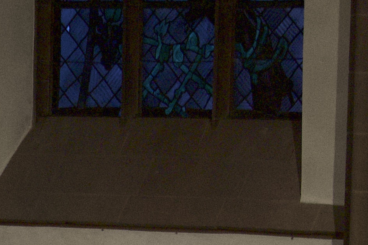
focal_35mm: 447
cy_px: 586
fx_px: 4566
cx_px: -509
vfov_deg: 3.0
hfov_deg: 4.5
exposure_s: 1/250
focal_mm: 70
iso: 4000
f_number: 3.2
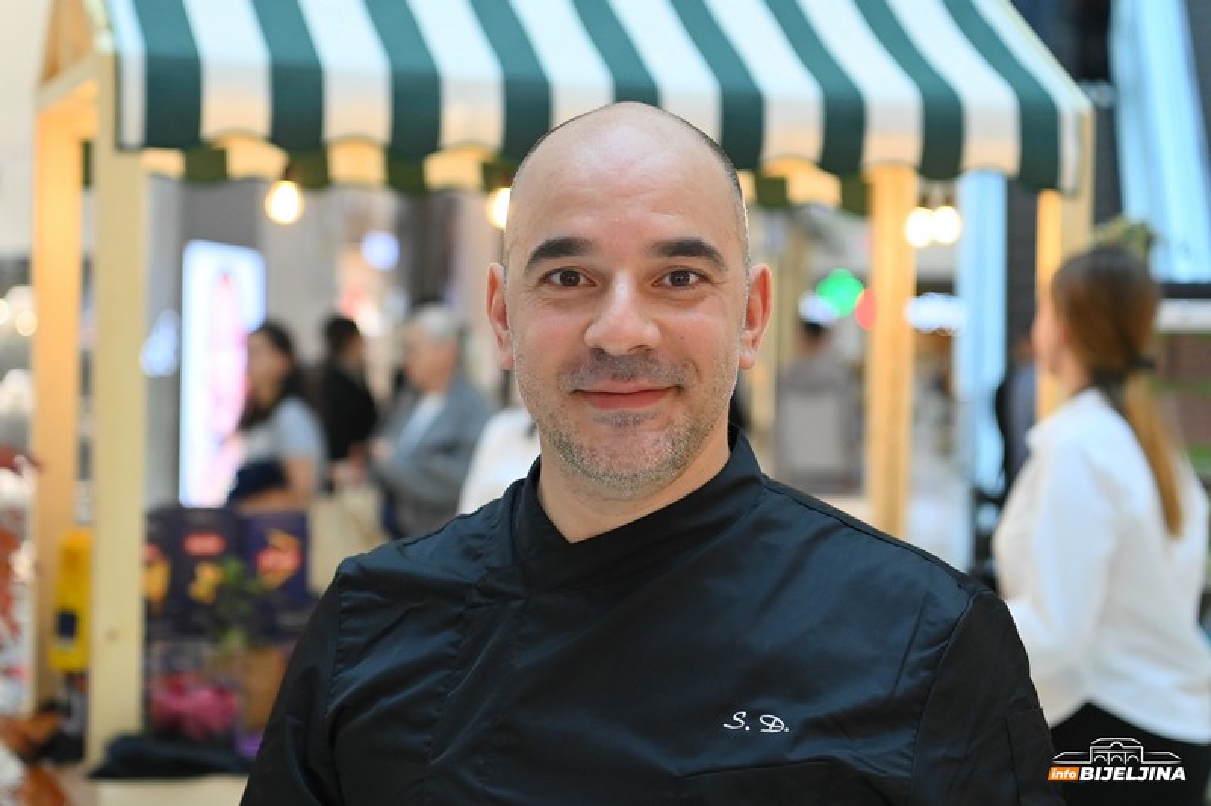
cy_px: 403
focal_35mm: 72
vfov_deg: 18.9
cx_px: 606
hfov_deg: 28.1
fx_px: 2421
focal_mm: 48
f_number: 2.8
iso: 2500
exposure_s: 1/640
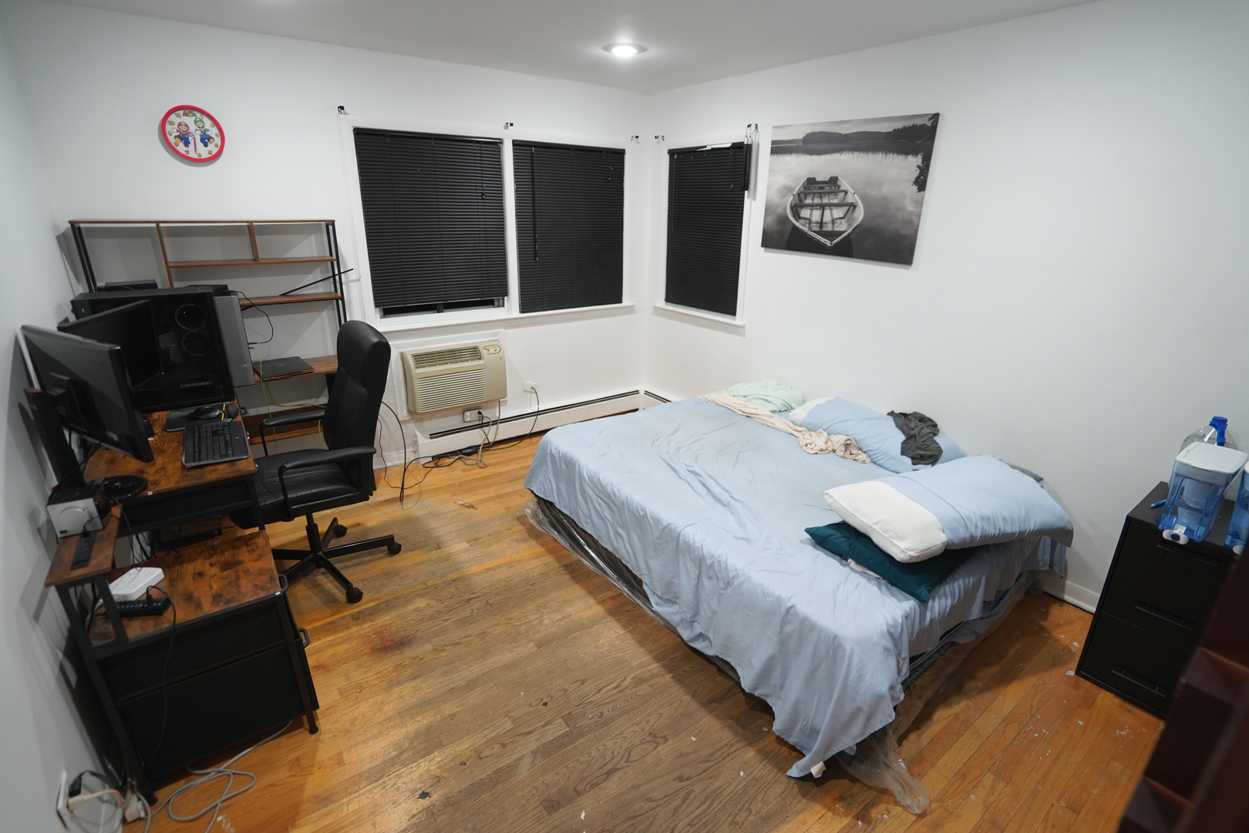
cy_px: 416
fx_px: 555
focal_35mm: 16
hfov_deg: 96.7
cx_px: 624
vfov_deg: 73.7
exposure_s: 1/60
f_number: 4
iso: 1250
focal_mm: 16
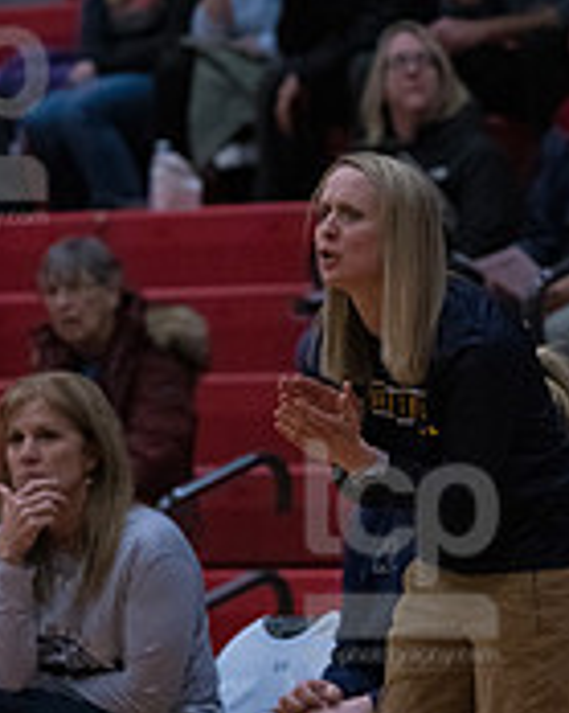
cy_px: 553
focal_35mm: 450
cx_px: 401
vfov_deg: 4.3
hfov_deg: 3.4
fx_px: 9481
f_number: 4
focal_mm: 185
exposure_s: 1/1600
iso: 8000
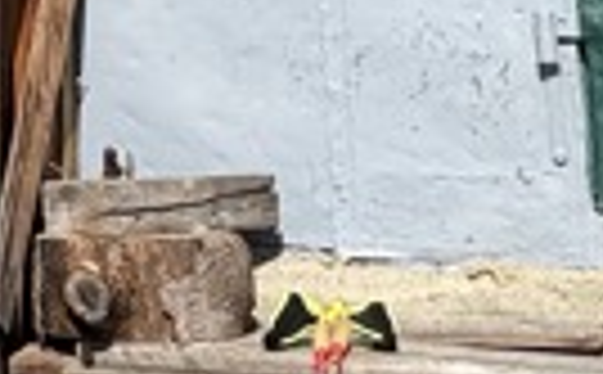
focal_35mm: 195
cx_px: -436
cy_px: -1036
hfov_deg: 10.2
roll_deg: +0.1
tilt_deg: +13.2
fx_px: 3197
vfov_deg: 5.8
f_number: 1.78
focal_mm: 6.76
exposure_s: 1/4673
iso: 80
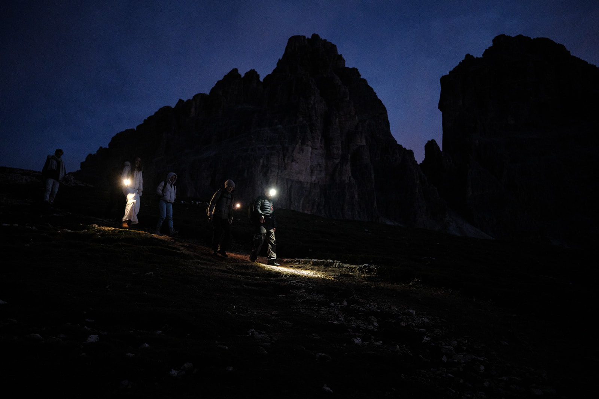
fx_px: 582
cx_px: 300
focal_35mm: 35
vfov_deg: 37.9
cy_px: 200
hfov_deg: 54.4
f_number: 1.4
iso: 6400
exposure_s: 1/42
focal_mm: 23
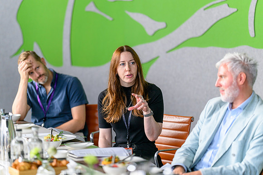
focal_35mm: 136
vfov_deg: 10.1
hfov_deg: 15.1
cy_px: 88
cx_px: 132
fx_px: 993
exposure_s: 1/1000
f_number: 1.8
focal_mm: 135
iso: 360
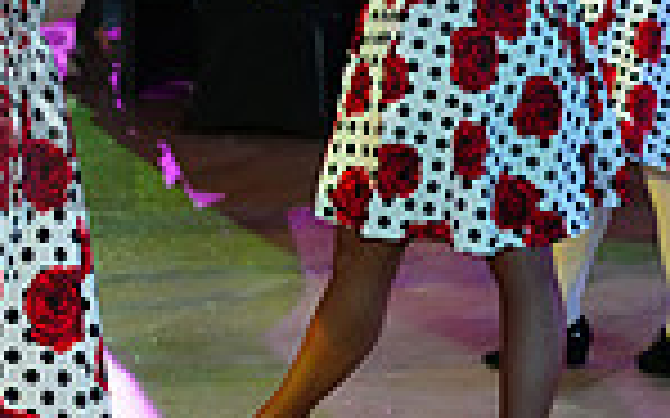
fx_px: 2829
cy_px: 92
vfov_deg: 8.4
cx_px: -355
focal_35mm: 155
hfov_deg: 12.8
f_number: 4.5
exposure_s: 1/250
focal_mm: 39
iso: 3200
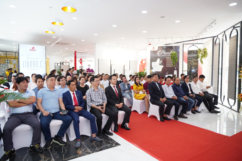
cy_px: 80
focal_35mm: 24
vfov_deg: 53.1
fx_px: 161
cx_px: 121
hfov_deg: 73.7
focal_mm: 24
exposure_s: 1/160
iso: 400
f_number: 3.2
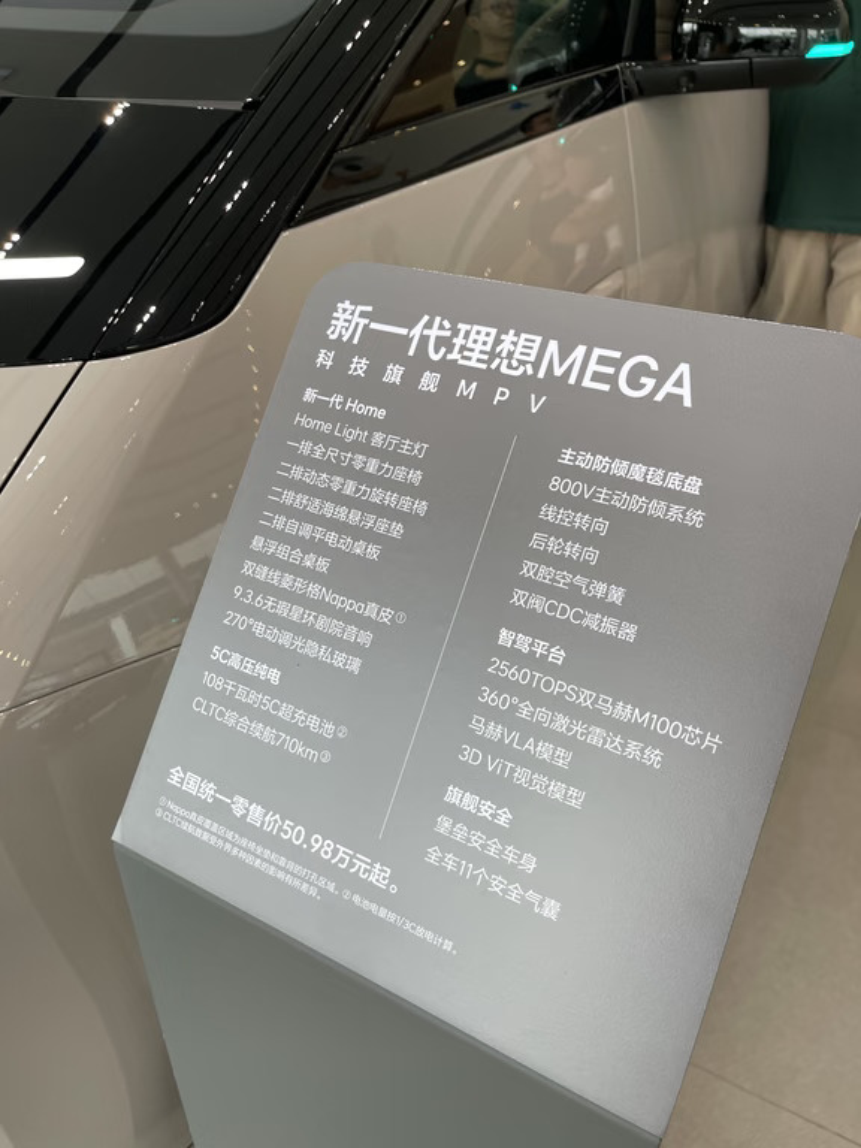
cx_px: 430
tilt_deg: -33.9
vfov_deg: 69.4
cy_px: 574
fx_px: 829
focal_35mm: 25
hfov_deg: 54.9
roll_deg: -0.5
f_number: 1.6
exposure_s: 1/326
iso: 32
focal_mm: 5.1
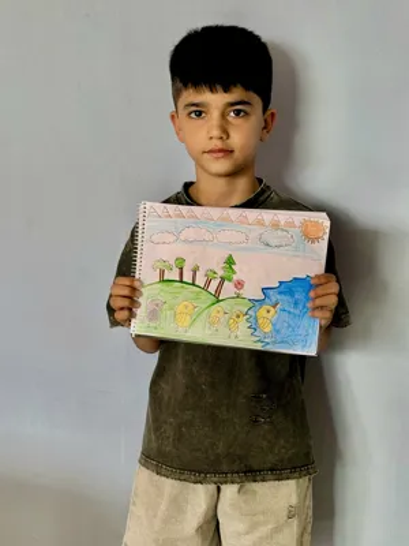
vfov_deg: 36.8
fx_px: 819
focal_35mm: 52
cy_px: 273
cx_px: 204
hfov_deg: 28.0
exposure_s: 1/60.2
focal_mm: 5.96
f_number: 1.6
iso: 50
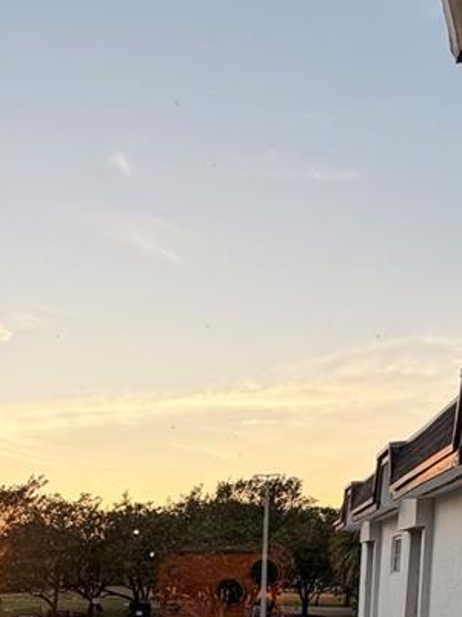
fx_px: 747
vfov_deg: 38.4
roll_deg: -0.2
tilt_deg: -5.3
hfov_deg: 32.6
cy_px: 651
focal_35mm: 42
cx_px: 46
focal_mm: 2.22
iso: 50
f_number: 2.2
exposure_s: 1/502
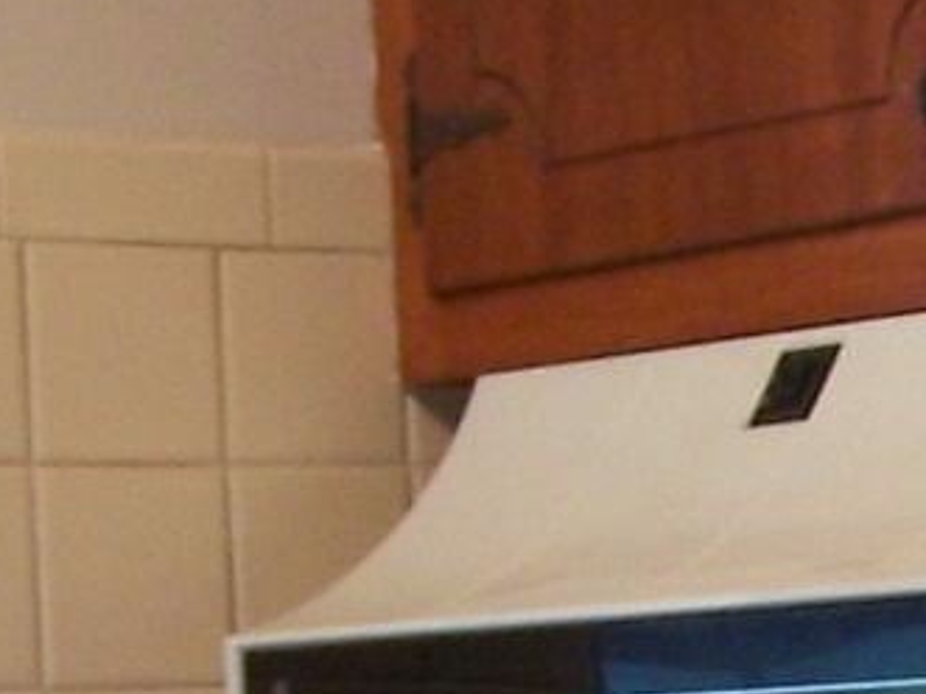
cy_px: 907
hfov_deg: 9.9
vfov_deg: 7.7
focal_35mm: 190
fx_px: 5081
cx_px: 1586
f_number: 2.8
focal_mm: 6.3
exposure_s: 1/20
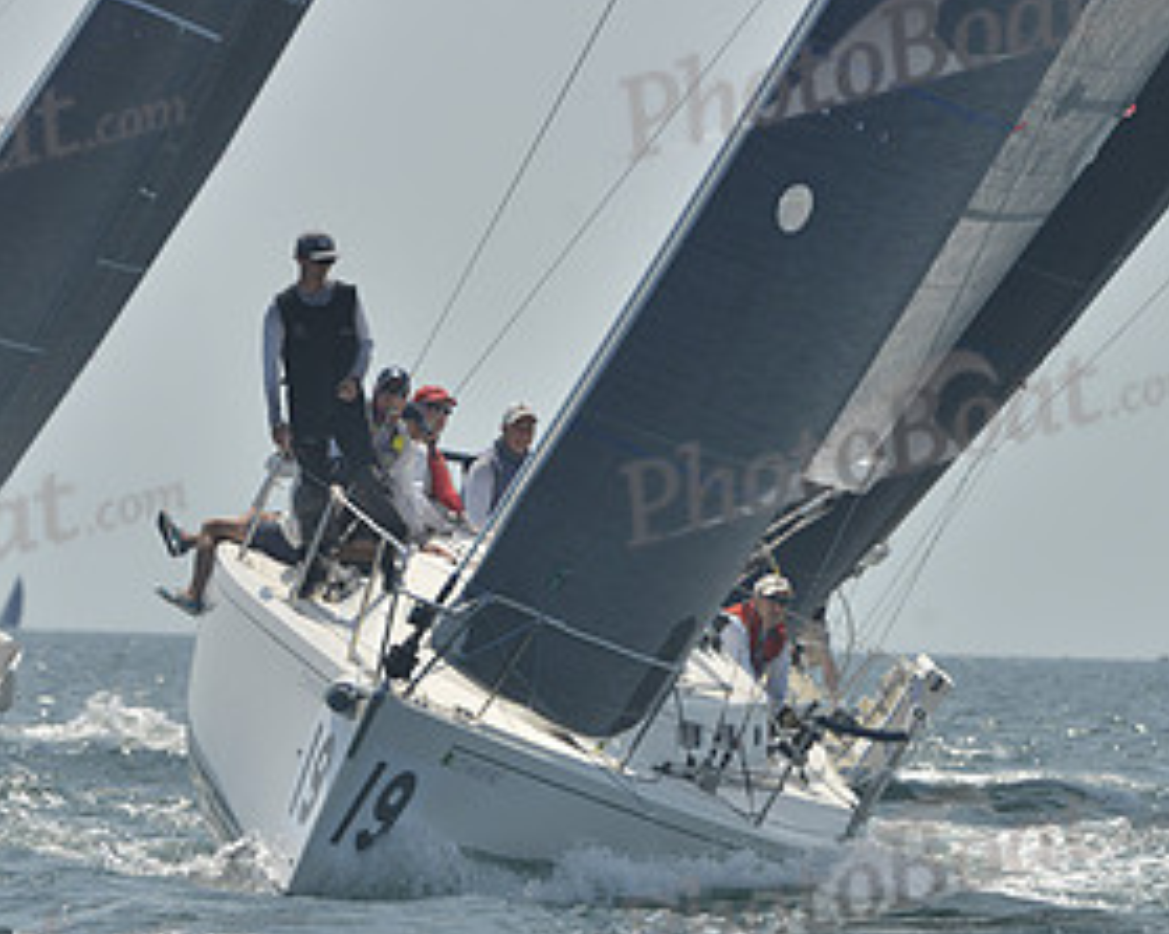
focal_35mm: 586
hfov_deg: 3.3
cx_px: 406
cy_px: 714
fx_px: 20267
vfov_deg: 2.6
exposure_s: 1/1250
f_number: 8
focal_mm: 300
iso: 280
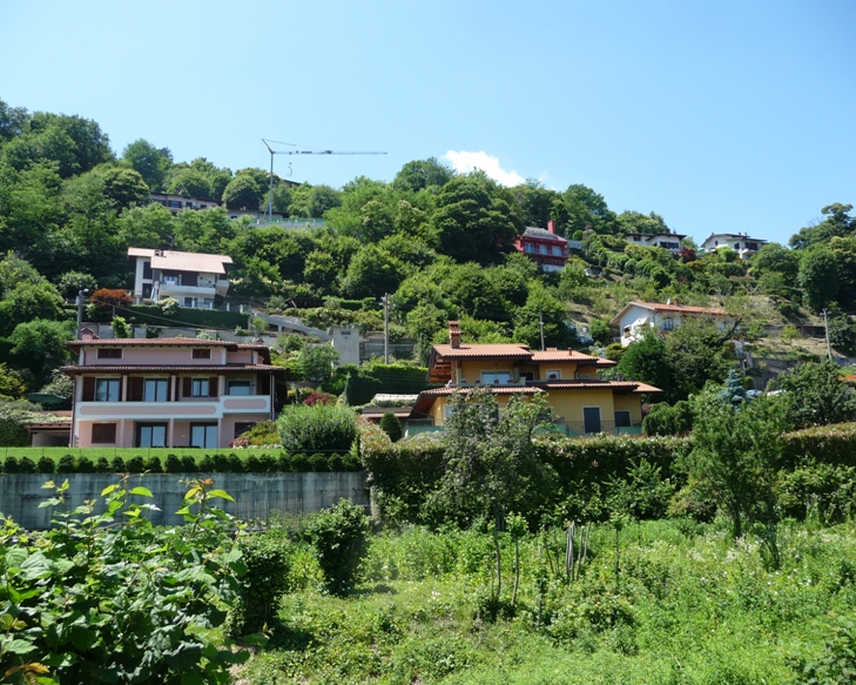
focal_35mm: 30
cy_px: 340
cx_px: 417
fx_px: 760
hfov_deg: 58.8
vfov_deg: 48.5
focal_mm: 4.7
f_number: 3.3
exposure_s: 1/500
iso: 100
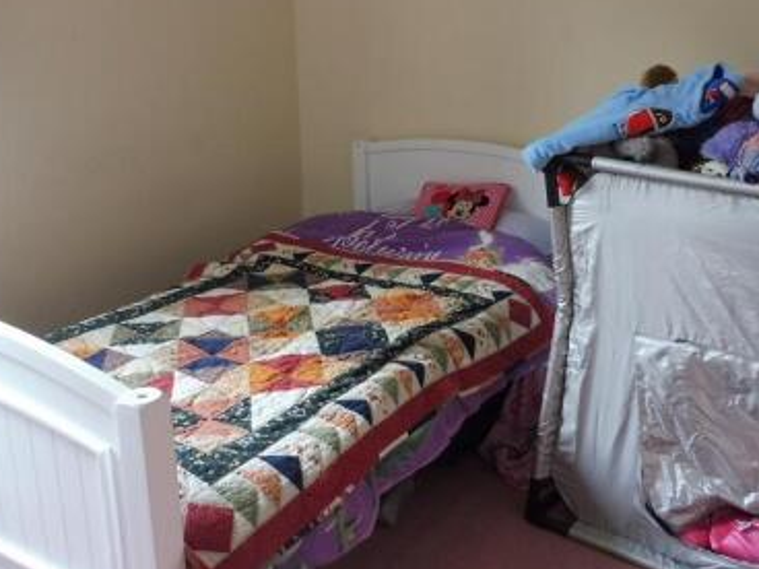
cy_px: 195
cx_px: 438
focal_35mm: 38
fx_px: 833
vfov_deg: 37.4
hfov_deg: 48.8
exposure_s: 1/10
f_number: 3.3
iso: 400
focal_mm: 4.3
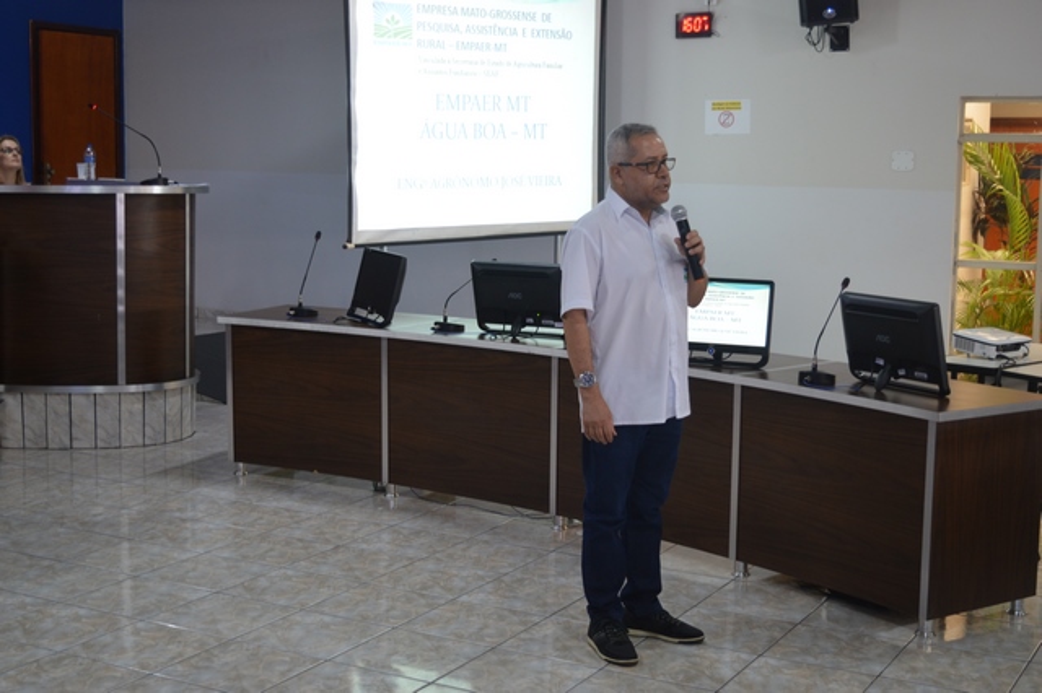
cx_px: 521
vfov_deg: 26.5
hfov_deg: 38.9
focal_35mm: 51
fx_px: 1475
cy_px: 346
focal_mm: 34
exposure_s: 1/15
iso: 450
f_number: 4.5
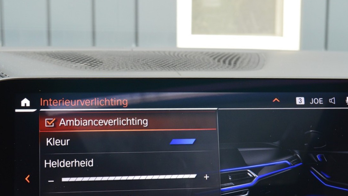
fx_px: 517
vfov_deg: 21.3
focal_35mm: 56
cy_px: 144
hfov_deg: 37.1
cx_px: 204
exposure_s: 1/60
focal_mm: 24
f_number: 8
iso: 720
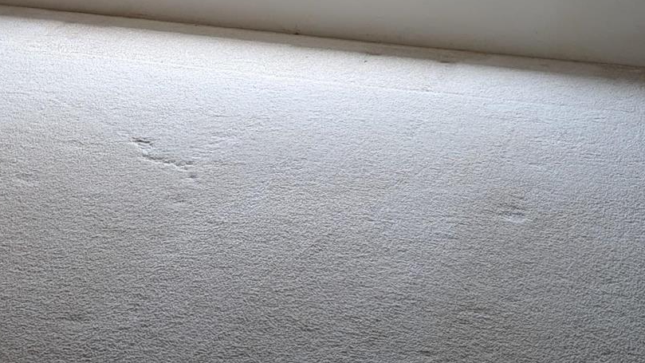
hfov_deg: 20.8
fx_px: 1693
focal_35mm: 99
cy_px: -120
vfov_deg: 11.9
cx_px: -16
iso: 30
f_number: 1.68
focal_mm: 6.9
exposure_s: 1/38.6
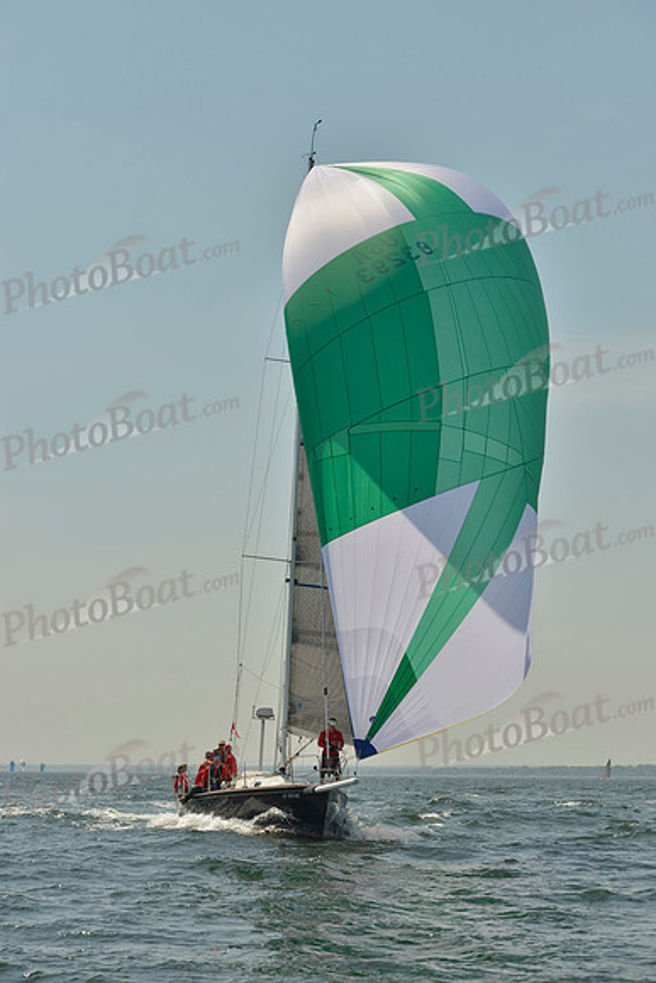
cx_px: 328
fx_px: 2049
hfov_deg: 18.2
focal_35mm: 75
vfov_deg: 27.0
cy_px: 492
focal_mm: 75
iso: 200
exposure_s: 1/1250
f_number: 9
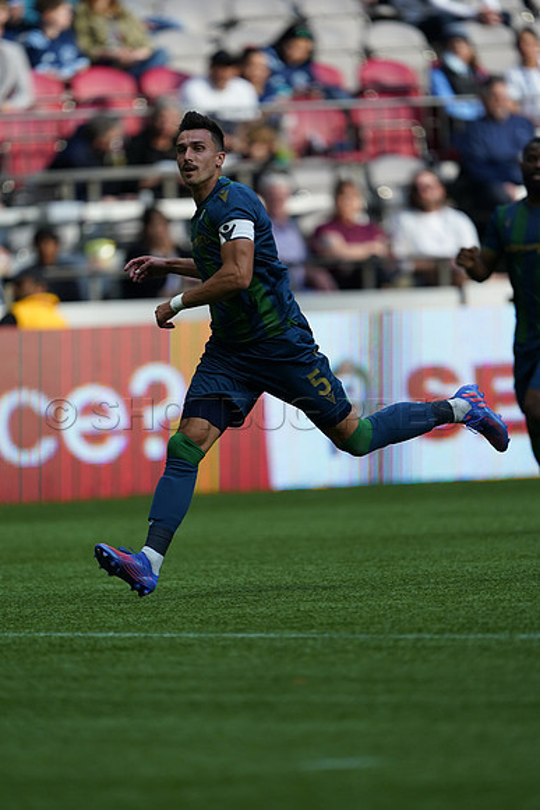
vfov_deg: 3.4
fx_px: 13491
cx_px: 270
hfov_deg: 2.3
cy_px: 405
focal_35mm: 600
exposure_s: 1/1600
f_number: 4
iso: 1000
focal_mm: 600
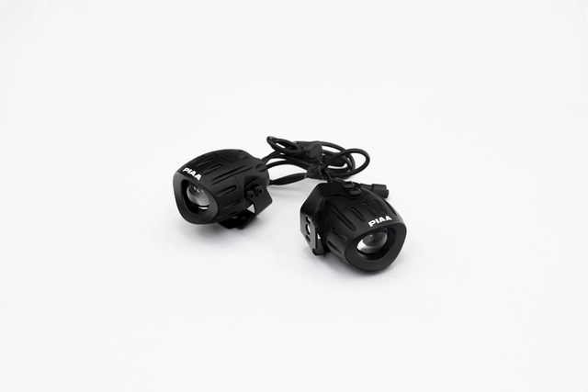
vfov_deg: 16.1
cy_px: 196
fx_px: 1389
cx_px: 294
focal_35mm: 85
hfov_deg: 23.9
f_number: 9
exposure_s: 1/8
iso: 200
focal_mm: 85
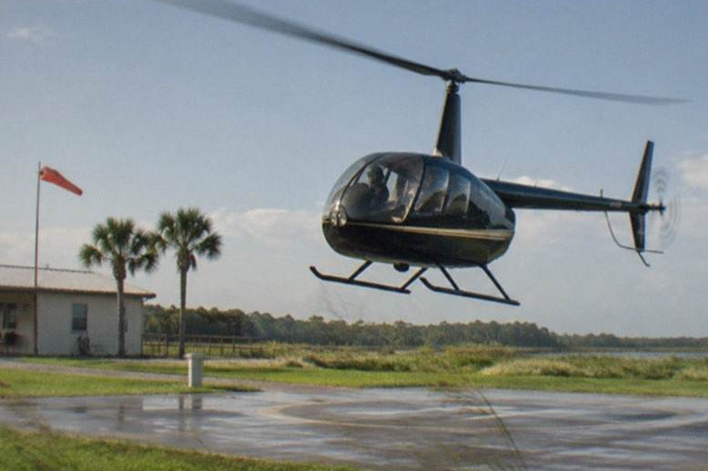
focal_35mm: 45
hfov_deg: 43.5
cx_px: 397
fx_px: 885
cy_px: 262
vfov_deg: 29.8
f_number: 7.1
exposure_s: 1/640
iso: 160
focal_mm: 35
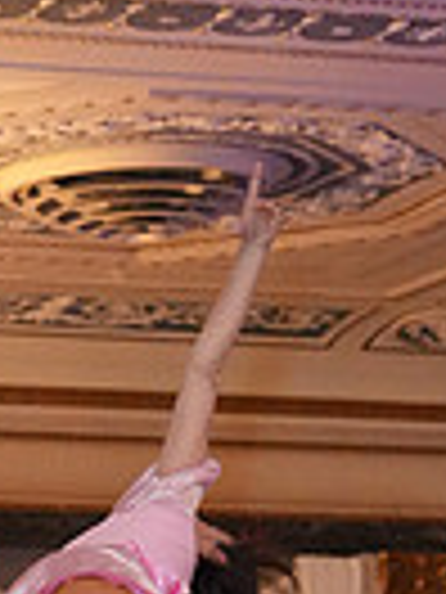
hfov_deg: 5.6
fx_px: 4587
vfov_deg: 7.2
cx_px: 119
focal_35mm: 267
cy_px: 1053
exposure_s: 1/250
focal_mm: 63
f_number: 3.2
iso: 8000
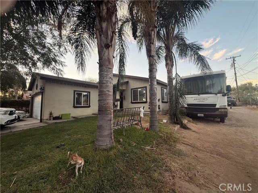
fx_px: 104
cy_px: 96
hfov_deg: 102.1
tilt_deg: +5.8
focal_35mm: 14
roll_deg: +0.6
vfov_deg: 85.7
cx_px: 129
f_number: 2.2
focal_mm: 2.22
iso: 80
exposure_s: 1/99
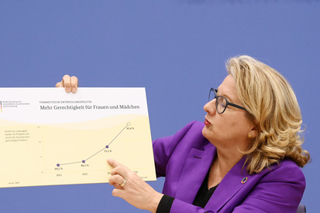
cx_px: 162
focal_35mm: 100
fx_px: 888
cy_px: 103
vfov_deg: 13.7
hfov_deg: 20.4
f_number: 7.1
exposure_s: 1/400
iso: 5000
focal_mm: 92
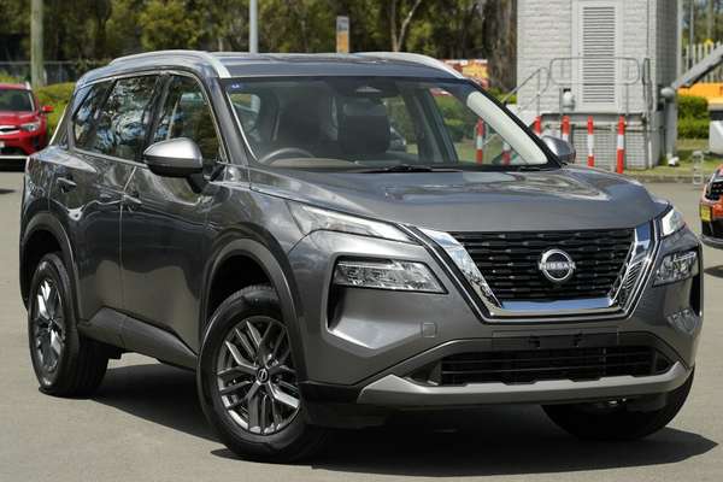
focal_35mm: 105
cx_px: 362
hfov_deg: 19.5
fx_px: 2109
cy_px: 241
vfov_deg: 13.0
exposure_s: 1/1250
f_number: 7.1
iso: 1000
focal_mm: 105
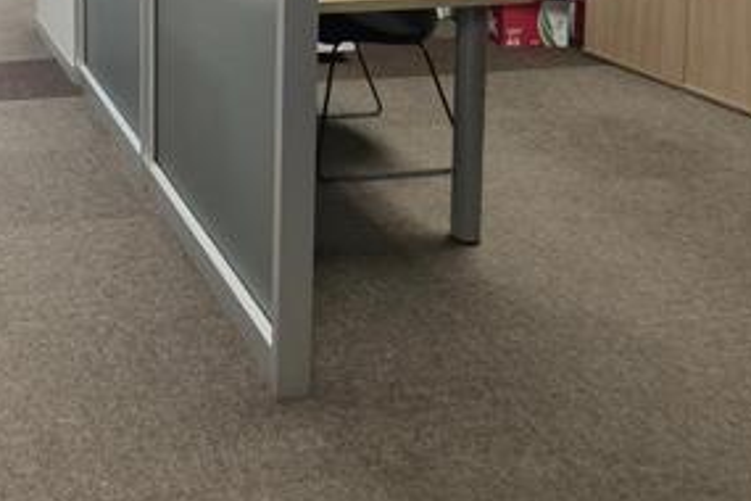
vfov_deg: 29.1
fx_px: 793
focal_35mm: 38
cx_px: -55
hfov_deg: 41.5
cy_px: -134
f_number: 1.9
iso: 320
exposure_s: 1/50
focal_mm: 2.2
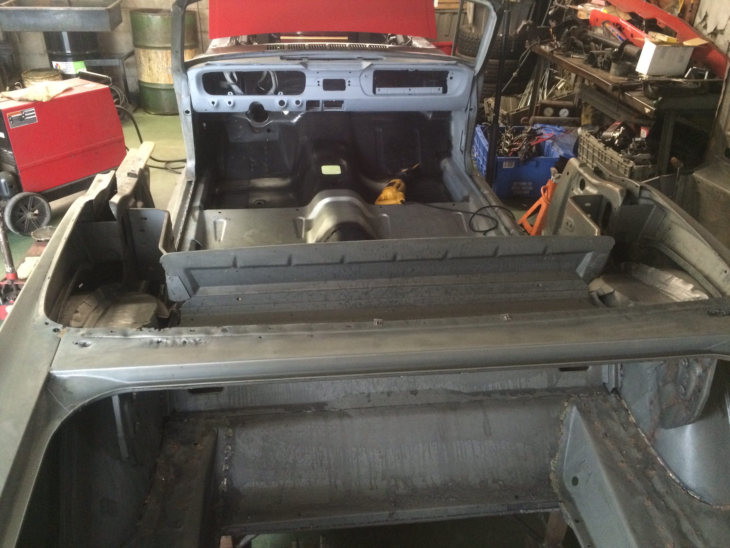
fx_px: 612
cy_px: 274
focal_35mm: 29
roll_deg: -1.0
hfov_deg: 61.7
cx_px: 365
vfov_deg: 48.2
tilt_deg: -30.7
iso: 250
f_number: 2.2
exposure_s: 1/15
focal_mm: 4.15
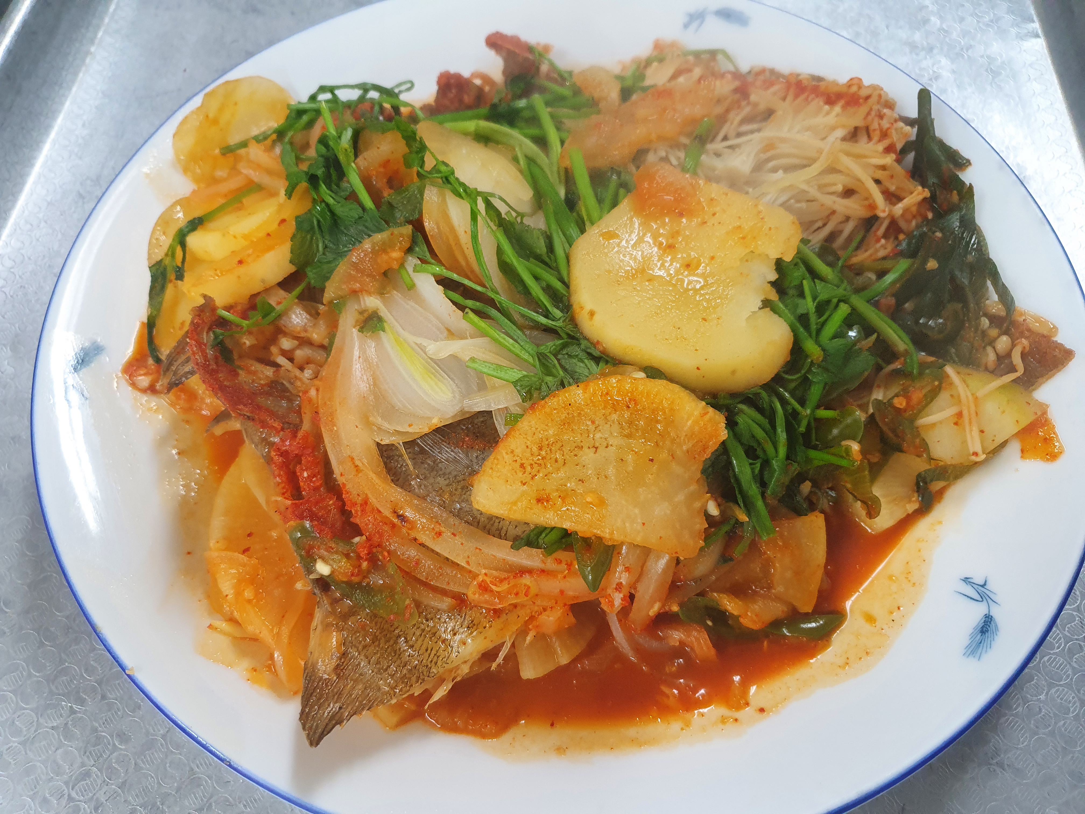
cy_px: 407
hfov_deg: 67.3
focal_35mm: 26
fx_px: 815
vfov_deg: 53.1
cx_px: 542
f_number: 1.5
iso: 200
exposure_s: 1/120
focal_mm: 4.32
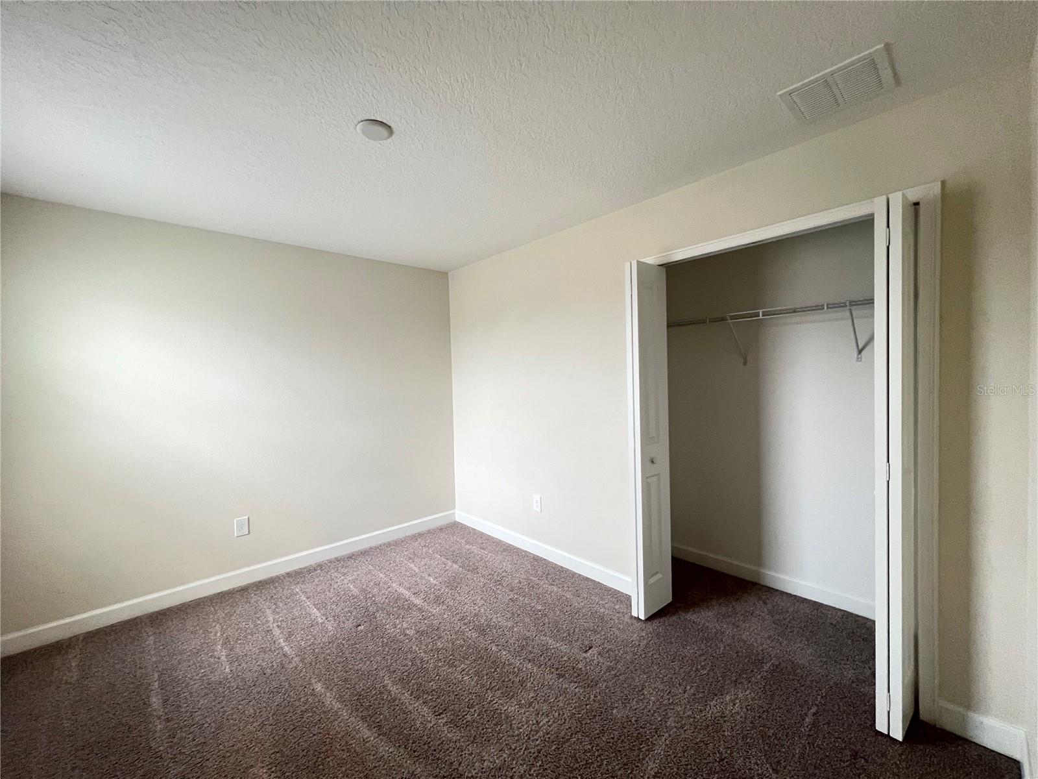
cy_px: 390
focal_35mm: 13
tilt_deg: -1.5
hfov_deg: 106.2
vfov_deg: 89.9
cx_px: 519
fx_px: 390
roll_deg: +1.8
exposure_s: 1/60
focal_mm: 1.57
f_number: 1.8
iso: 400
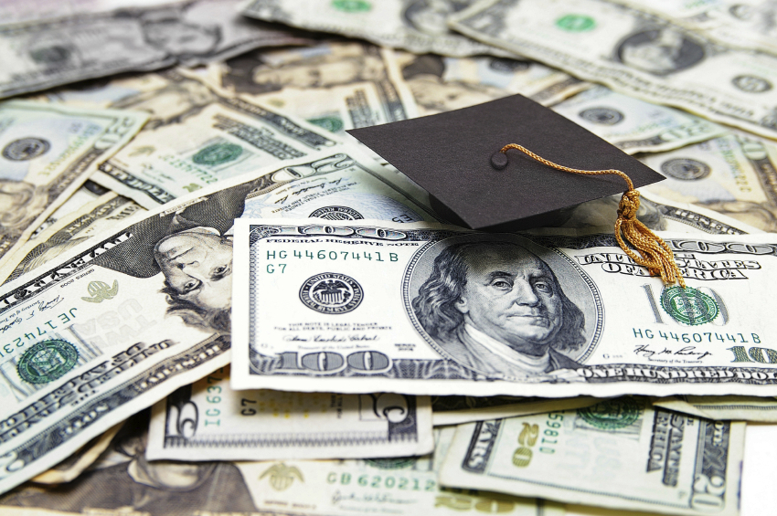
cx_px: 388
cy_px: 258
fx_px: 1617
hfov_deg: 27.0
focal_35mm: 75
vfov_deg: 18.1
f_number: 6.7
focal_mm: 50
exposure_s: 1/6
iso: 200
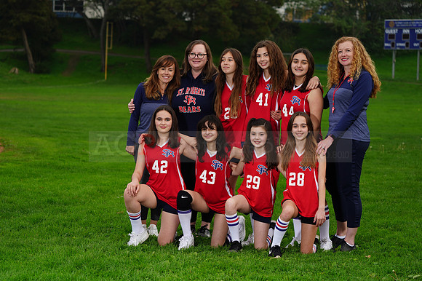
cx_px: 211
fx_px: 1172
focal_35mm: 100
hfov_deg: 20.4
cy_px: 140
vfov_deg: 13.7
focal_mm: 100
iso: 200
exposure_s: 1/250
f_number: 5
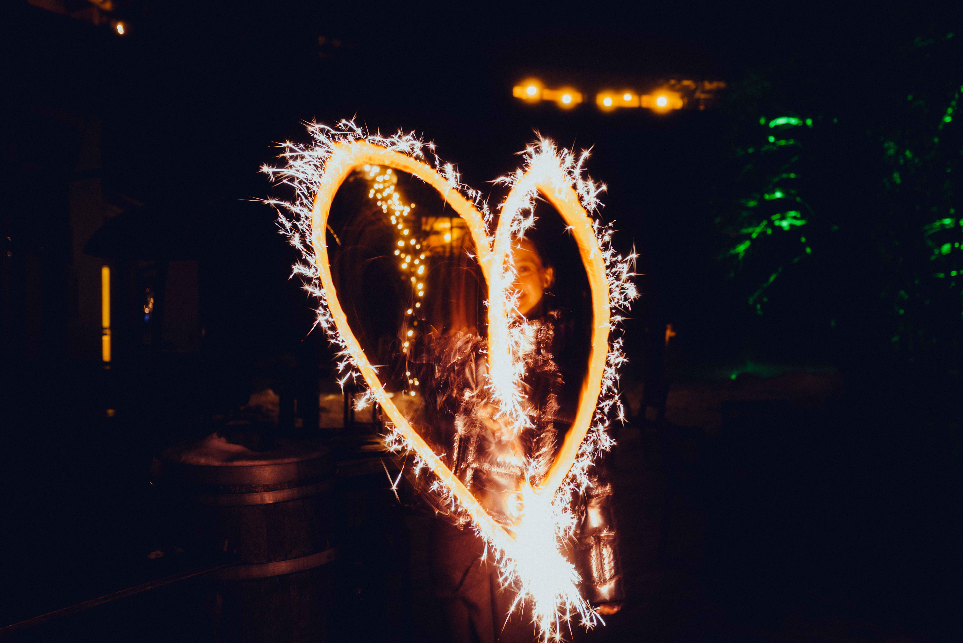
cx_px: 482
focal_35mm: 35
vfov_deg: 37.9
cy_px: 322
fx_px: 936
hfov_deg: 54.4
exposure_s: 2
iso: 64
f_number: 2.8
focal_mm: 35
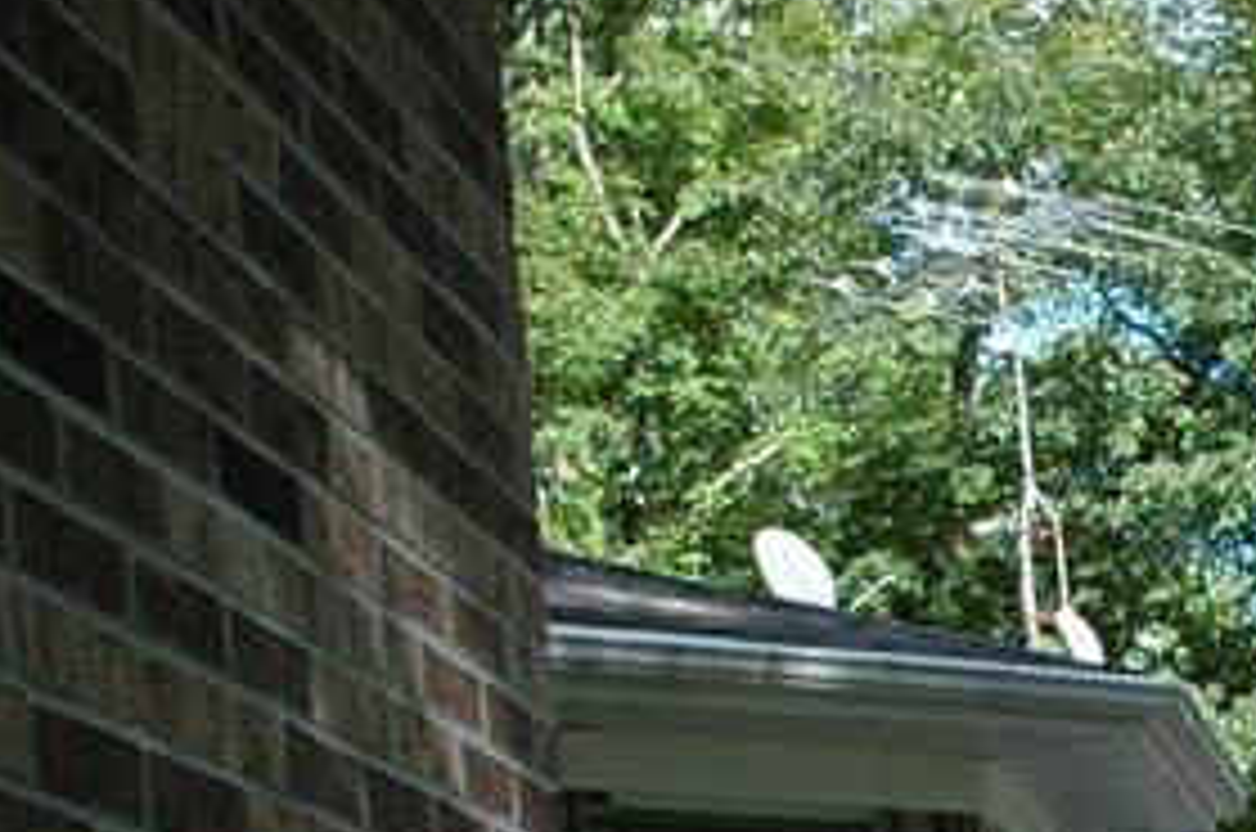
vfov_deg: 11.6
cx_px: 1756
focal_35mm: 110
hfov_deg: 17.2
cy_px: 1457
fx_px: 3831
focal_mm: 20
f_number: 6.3
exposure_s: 1/160
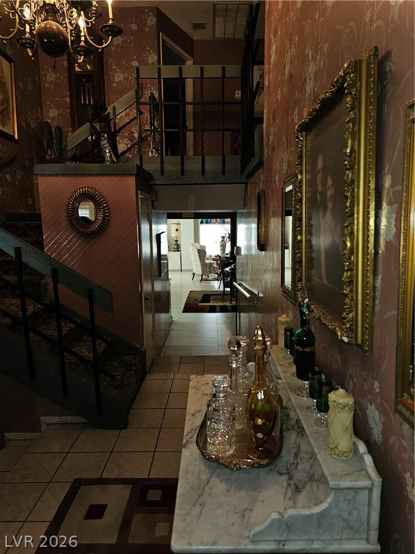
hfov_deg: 58.9
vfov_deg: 73.9
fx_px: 368
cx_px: 208
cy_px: 277
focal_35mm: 23
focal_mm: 6.3
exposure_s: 1/20
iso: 125
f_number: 1.7
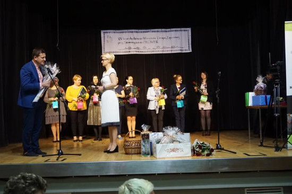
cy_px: 97
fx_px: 304
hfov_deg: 51.3
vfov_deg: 35.5
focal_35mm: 38
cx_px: 146
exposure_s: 1/160
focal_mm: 25
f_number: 4.5
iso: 3200
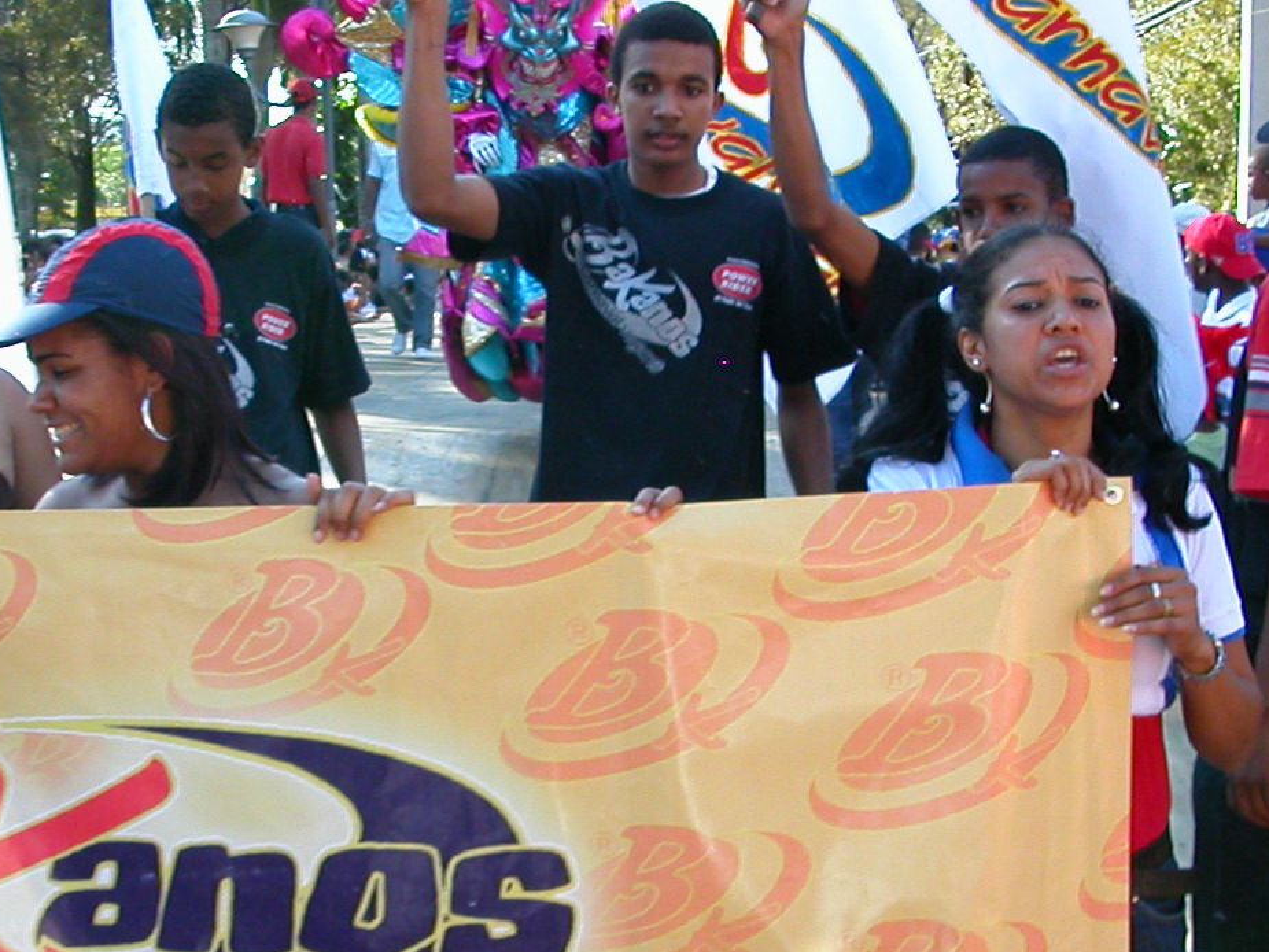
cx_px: 593
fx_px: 2347
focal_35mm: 64
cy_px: 658
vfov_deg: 22.8
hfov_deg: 30.3
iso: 100
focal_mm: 5.6
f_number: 2.7
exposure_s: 1/227
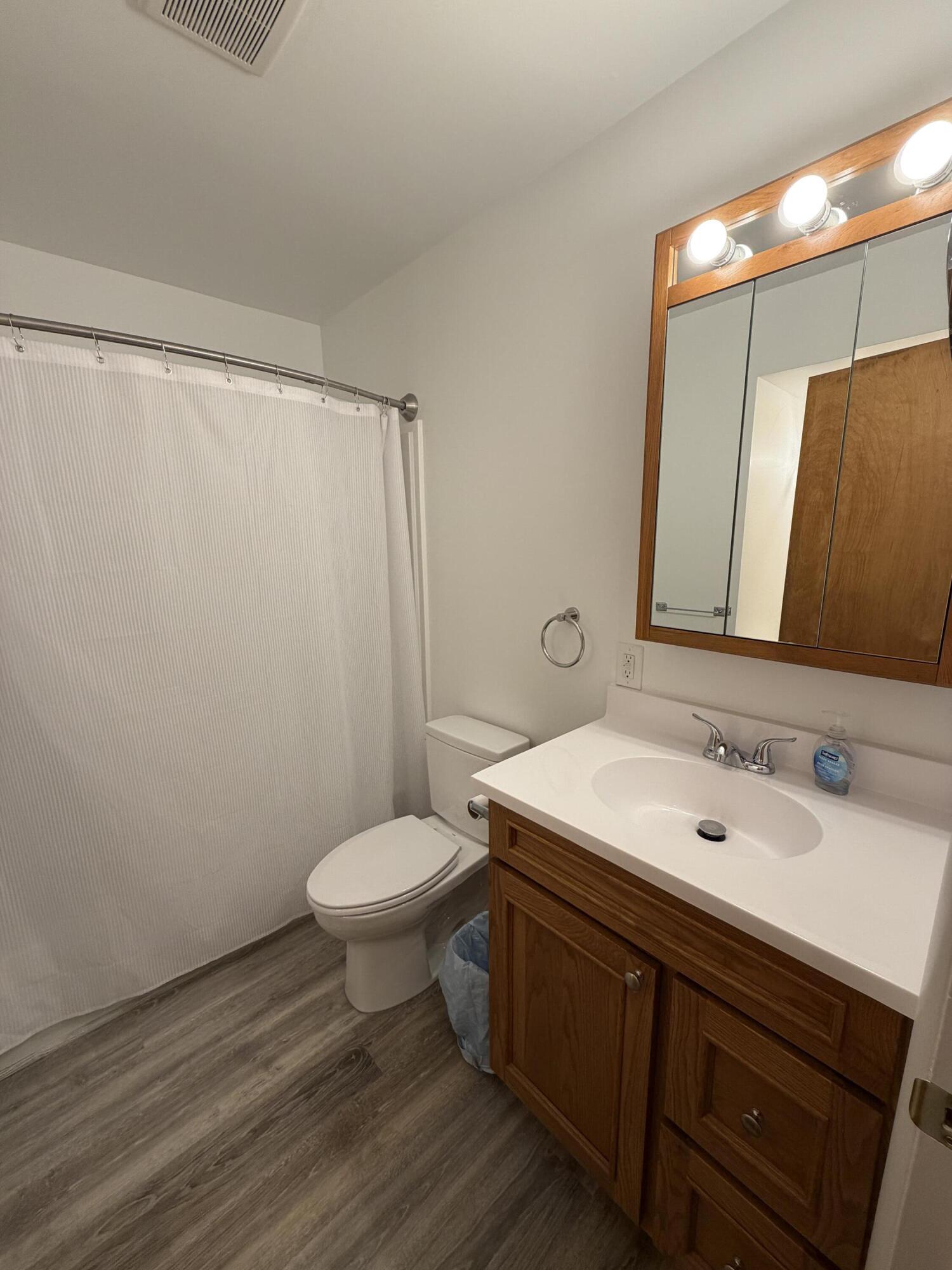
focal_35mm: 14
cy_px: 635
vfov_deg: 102.1
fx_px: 513
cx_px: 476
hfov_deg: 85.7
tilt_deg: -10.9
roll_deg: +0.9
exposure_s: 1/120
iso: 160
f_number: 2.2
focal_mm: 2.22
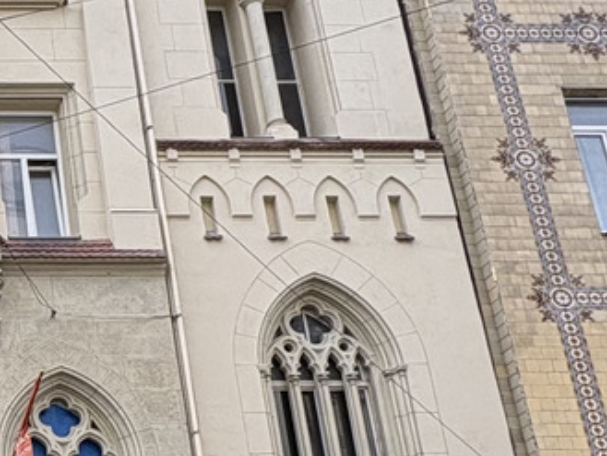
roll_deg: +0.5
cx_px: -238
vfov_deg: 20.9
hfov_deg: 24.0
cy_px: 465
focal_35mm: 68
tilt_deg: +19.8
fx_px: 1193
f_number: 2.2
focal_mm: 2.22
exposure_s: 1/168
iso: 40
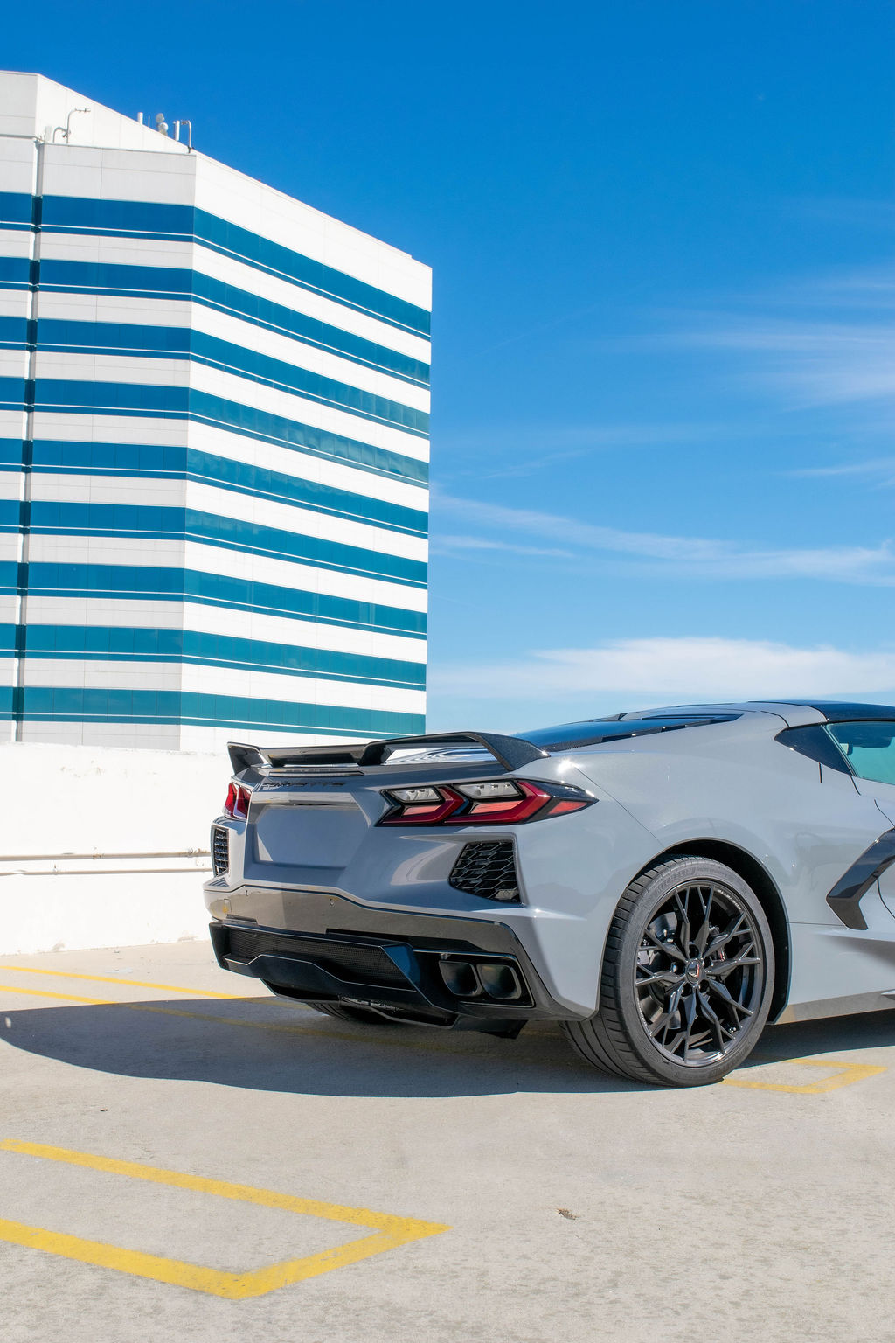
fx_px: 1622
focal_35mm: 44
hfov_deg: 30.8
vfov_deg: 45.0
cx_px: 448
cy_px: 672
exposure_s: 1/500
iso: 200
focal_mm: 29
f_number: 11
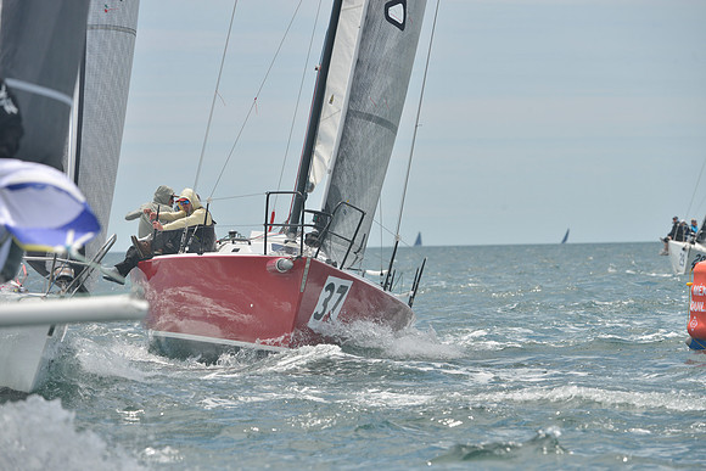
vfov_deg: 6.2
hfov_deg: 9.4
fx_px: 4315
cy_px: 236
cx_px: 353
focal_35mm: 220
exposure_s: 1/1000
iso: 280
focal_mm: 220
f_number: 8
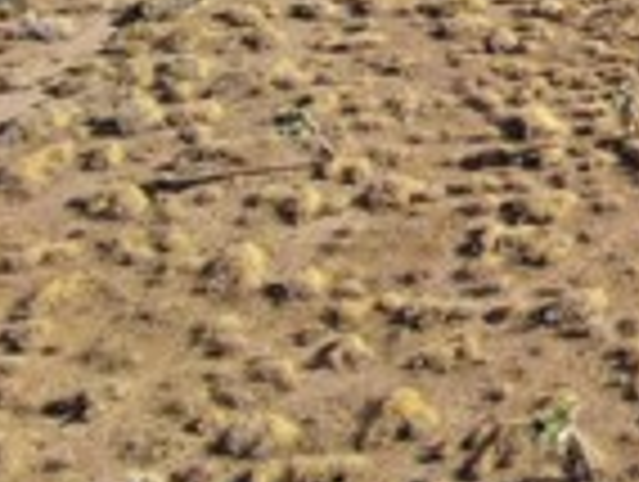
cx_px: 1206
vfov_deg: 19.3
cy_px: -99
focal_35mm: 72
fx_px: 1331
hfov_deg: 19.1
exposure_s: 1/1675
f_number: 2.55
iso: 100
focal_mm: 16
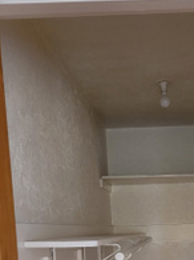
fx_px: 479
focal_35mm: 64
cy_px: 291
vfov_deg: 27.5
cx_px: 179
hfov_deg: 22.3
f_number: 1.8
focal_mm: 5.4
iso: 250
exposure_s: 1/39
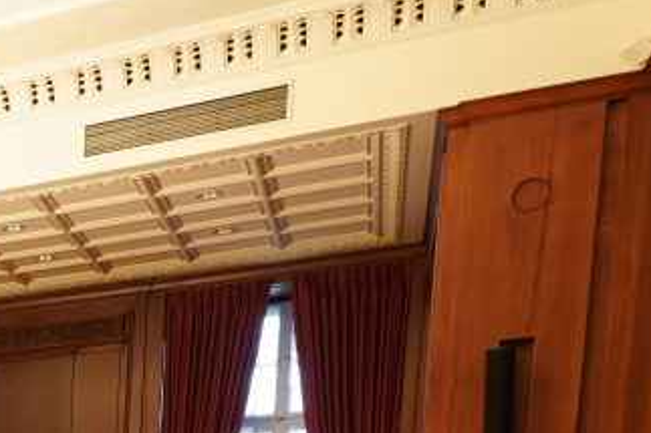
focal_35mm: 65
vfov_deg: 17.2
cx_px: -353
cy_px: 773
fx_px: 1175
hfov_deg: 23.8
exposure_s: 1/1.25
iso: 160
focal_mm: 14
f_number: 7.1
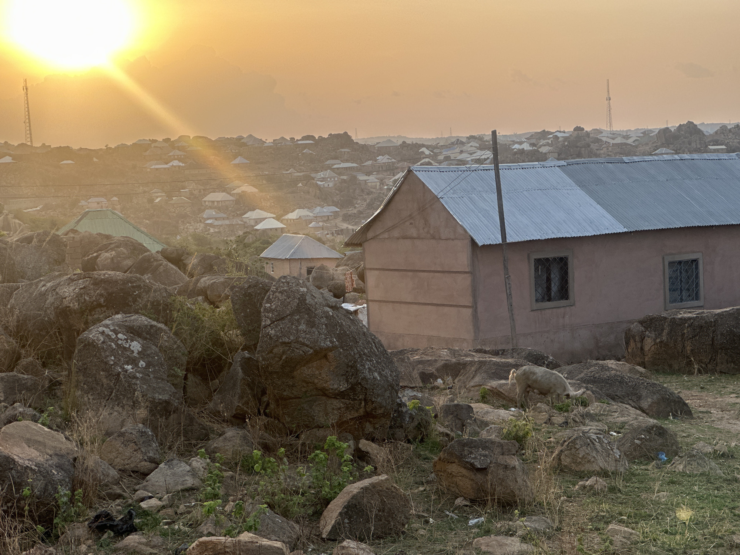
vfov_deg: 19.1
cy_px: 278
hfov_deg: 25.3
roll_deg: +3.1
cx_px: 370
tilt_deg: -3.5
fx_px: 1646
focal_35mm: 77
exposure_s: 1/312
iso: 32
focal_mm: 9
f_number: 2.8
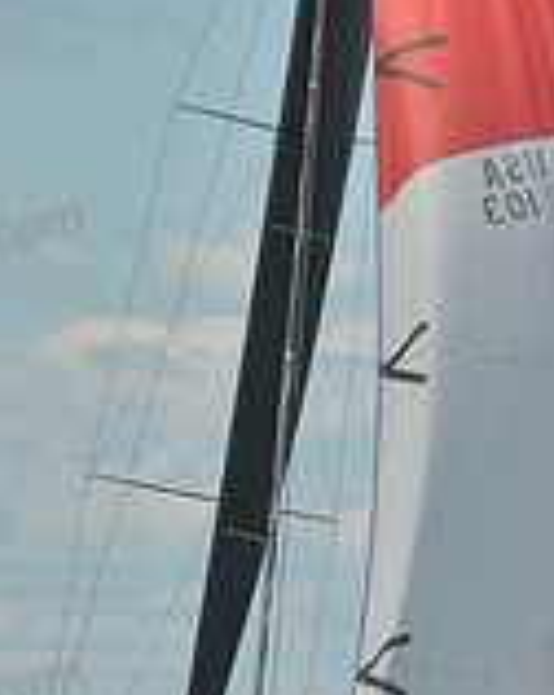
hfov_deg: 1.7
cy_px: 449
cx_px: 314
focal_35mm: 930
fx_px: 19098
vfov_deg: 2.1
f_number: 10
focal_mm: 270
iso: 280
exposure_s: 1/800
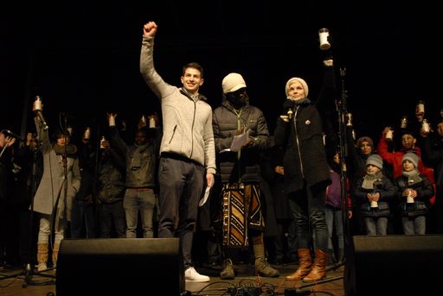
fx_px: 481
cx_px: 222
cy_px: 148
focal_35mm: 39
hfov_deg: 49.5
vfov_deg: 34.3
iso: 800
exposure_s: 1/60
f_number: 5
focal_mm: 26
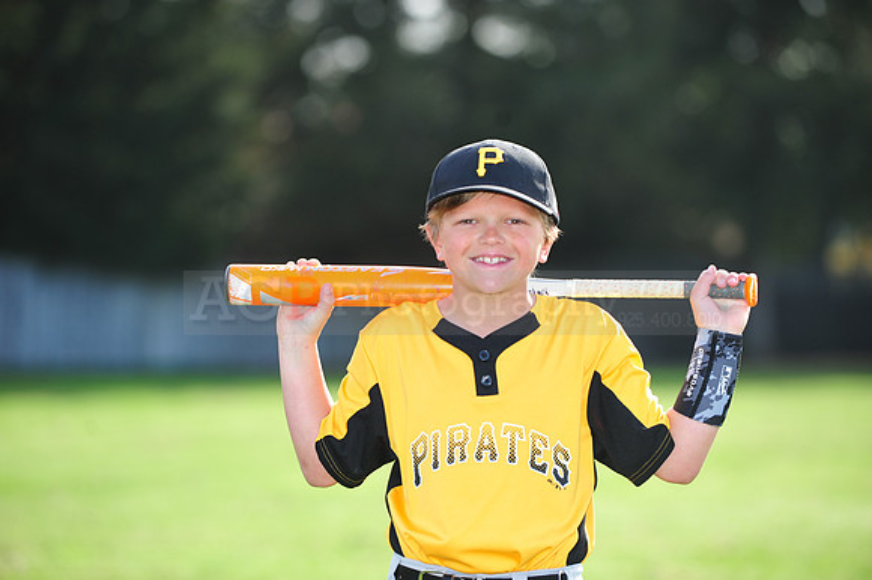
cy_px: 290
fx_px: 4478
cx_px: 436
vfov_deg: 7.4
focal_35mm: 185
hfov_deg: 11.1
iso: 400
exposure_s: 1/1000
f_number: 4.5
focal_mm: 185
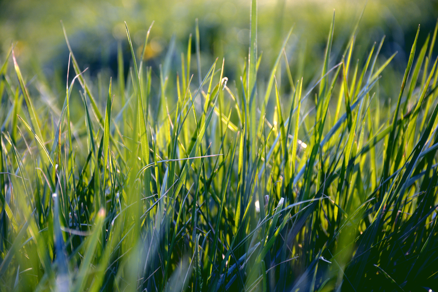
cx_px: 219
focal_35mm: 210
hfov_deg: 9.8
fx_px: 2555
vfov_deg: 6.5
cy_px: 146
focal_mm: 140
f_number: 5.6
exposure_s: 1/125
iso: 220
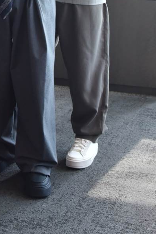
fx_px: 669
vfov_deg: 19.0
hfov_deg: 13.1
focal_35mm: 103
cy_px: -26
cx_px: 5
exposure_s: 1/160
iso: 800
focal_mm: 34
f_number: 3.8
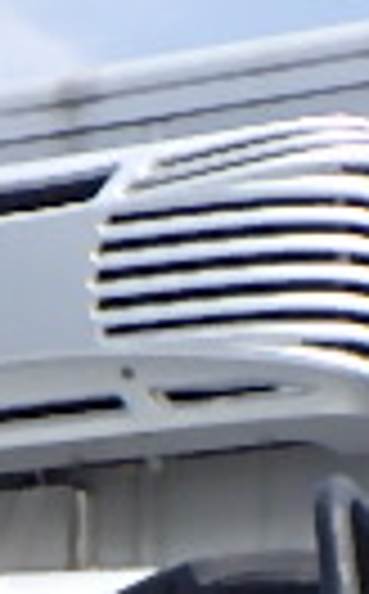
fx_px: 3733
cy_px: 1472
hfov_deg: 5.6
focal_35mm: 231
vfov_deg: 8.3
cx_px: -94
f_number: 4.2
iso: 125
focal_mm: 5
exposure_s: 1/800
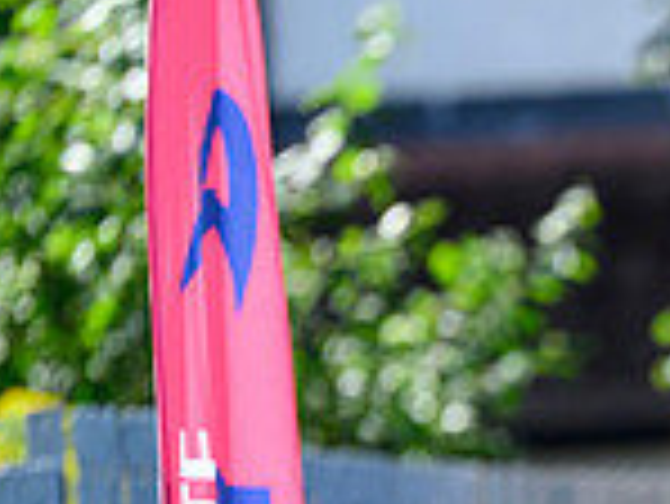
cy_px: 1017
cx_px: 1640
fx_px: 18983
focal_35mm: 980
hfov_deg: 2.0
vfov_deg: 1.5
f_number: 3.5
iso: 500
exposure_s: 1/1600
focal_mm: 200
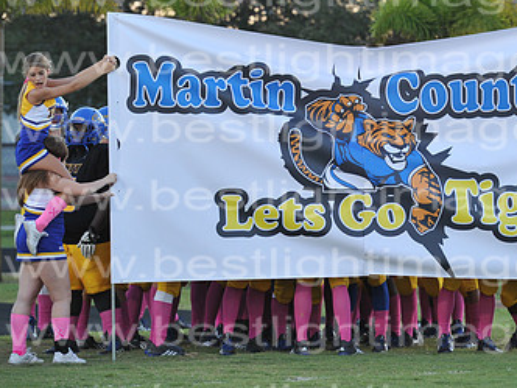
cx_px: 357
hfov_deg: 6.7
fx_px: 4391
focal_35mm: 294
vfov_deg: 5.1
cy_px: 165
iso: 1250
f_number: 4
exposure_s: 1/400
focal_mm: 175
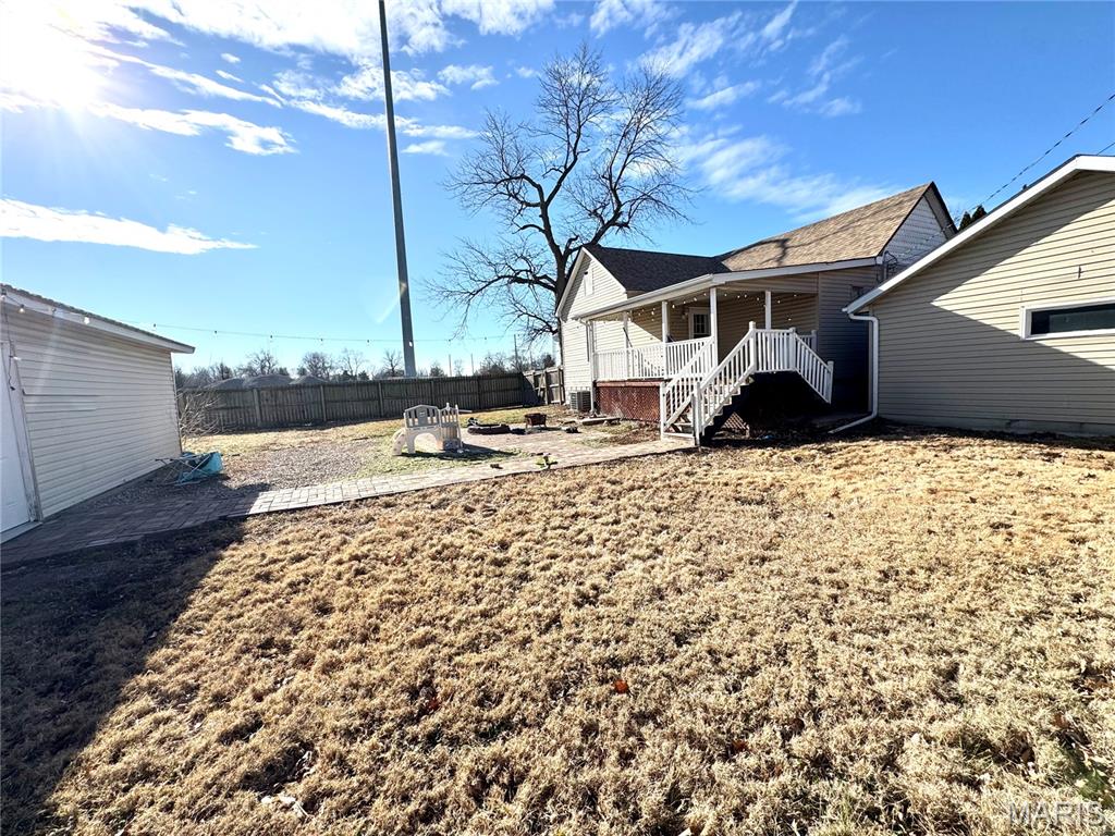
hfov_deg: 102.1
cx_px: 558
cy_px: 418
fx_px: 451
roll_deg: +3.7
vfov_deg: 85.7
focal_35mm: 14
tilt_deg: -4.8
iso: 50
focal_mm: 2.22
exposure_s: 1/2083
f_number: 2.2
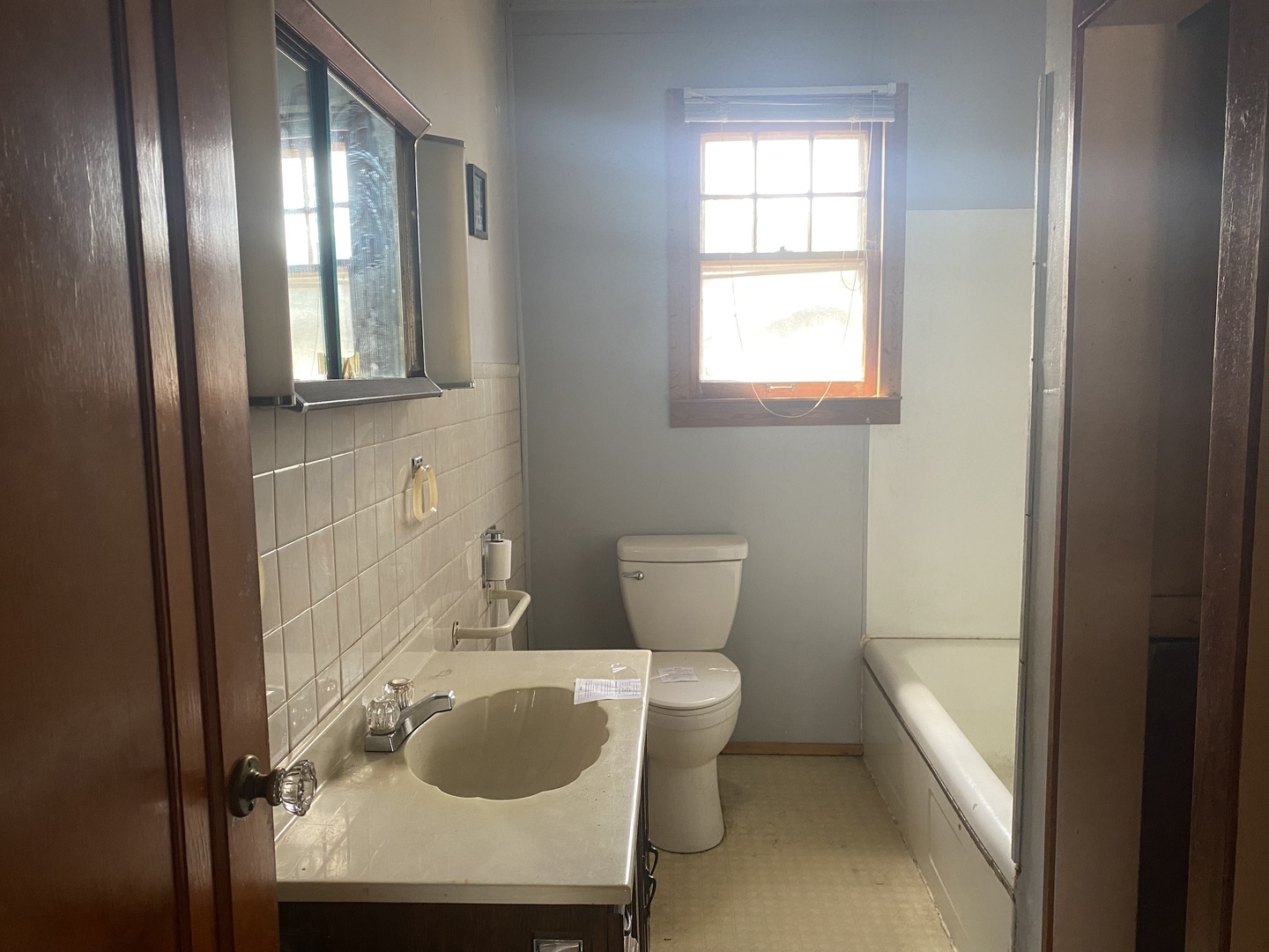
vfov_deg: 53.1
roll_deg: +0.5
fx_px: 953
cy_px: 476
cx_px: 634
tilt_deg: -4.6
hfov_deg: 67.3
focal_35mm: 26
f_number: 1.8
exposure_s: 1/60
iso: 160
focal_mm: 4.25
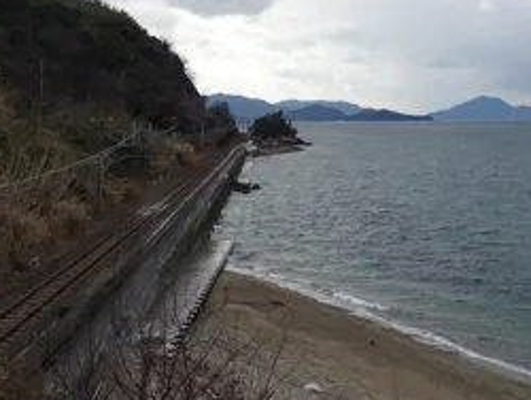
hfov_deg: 41.0
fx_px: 706
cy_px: 57
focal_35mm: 46
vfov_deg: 30.5
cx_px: 314
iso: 80
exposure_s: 1/800
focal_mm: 4.1
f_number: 3.5
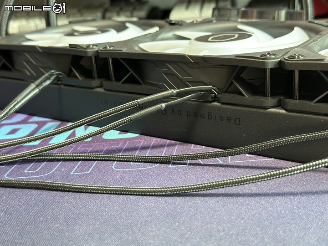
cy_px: 123
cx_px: 164
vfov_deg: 30.3
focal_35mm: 48
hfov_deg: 39.7
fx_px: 455
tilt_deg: -19.4
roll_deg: +4.0
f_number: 1.78
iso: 640
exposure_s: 1/40
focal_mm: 6.86
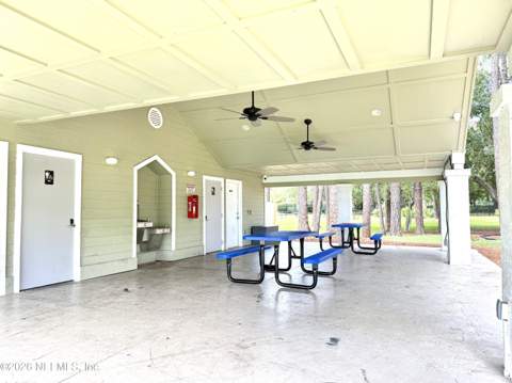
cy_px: 192
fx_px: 355
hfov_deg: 71.7
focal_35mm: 24
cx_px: 256
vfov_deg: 56.7
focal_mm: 6.76
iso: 80
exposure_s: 1/168
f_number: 1.78
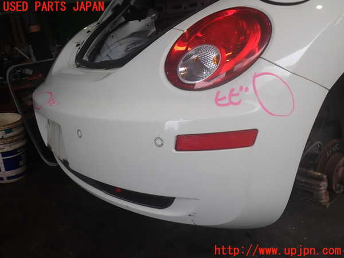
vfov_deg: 46.8
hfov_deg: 60.0
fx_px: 298
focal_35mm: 30
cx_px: 172
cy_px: 129
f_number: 2.3
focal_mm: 5.4
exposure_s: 1/160
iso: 100
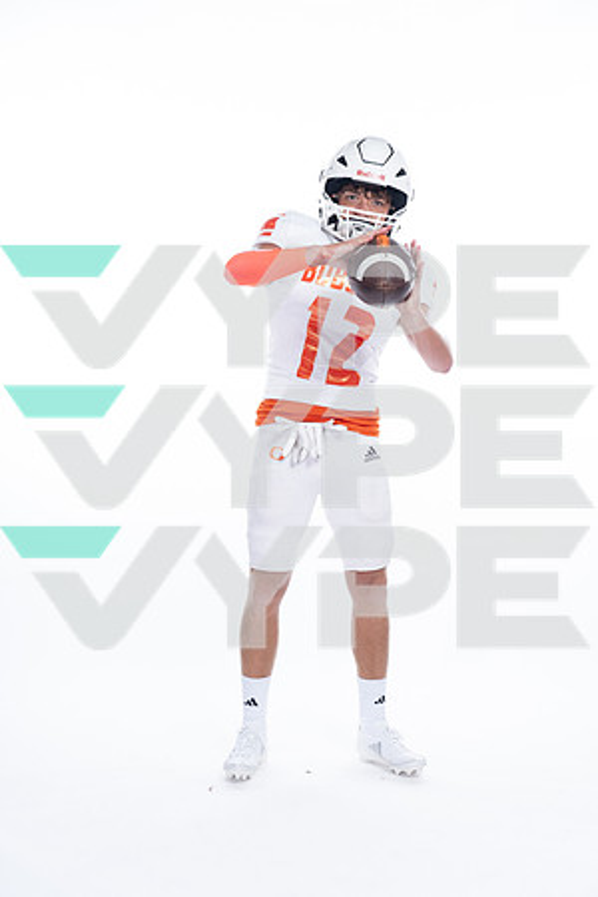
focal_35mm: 61
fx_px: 1520
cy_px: 448
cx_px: 299
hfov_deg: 22.3
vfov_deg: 32.9
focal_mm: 61
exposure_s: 1/250
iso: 400
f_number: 5.6
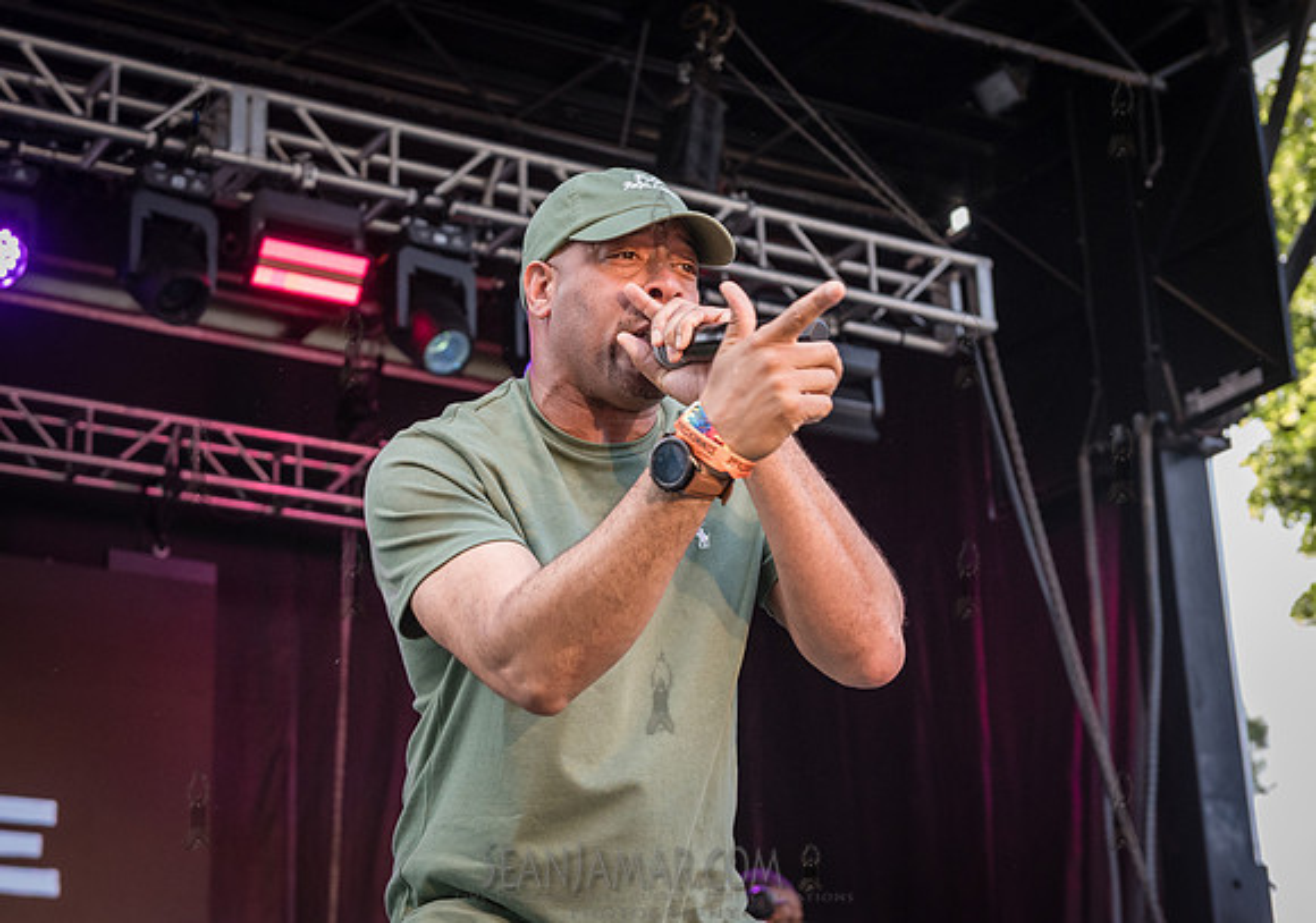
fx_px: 2593
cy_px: 368
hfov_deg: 28.4
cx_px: 493
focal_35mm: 70
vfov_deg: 20.2
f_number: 4.5
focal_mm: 56
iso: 1000
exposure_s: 1/500
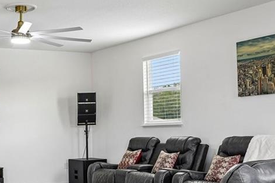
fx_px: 466
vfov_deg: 22.1
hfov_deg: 31.4
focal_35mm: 61
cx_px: 29
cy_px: 132
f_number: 9
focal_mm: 18
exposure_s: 1/4
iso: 160
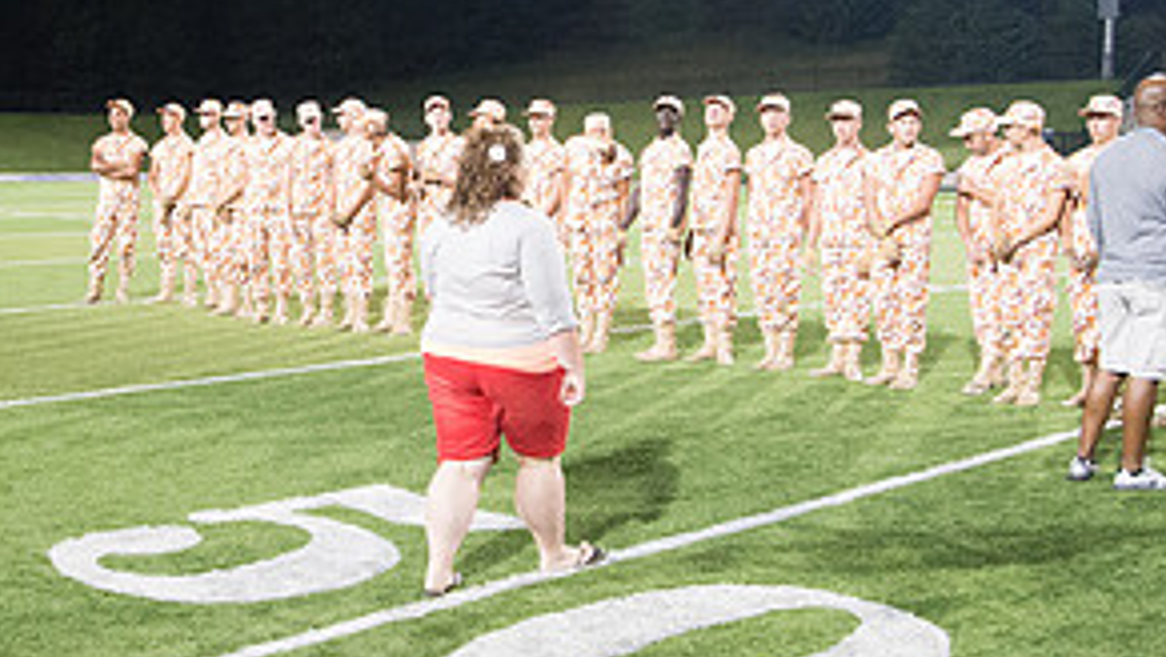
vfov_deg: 24.0
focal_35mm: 50
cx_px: 381
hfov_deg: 40.7
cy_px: 292
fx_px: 1547
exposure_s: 1/160
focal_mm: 24
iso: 9000
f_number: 5.6
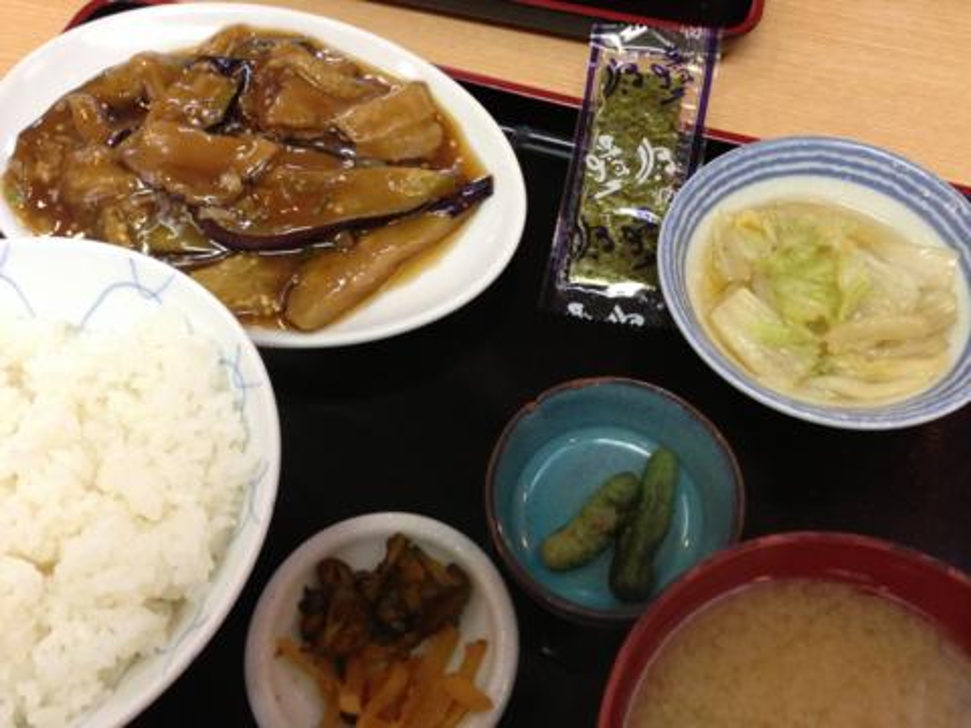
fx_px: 926
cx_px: 486
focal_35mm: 33
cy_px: 364
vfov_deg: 42.9
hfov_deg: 55.4
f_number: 2.4
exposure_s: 1/20
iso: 320
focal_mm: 4.13
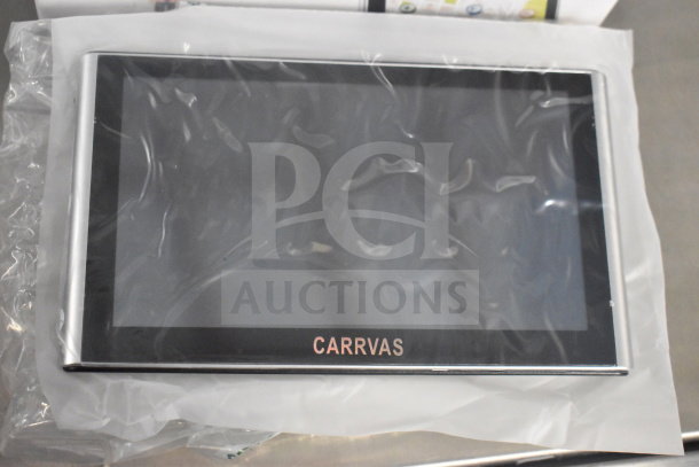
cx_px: 350
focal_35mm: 57
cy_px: 234
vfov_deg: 23.8
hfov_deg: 35.0
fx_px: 1107
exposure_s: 1/60
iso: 11400
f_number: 4.8
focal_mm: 38
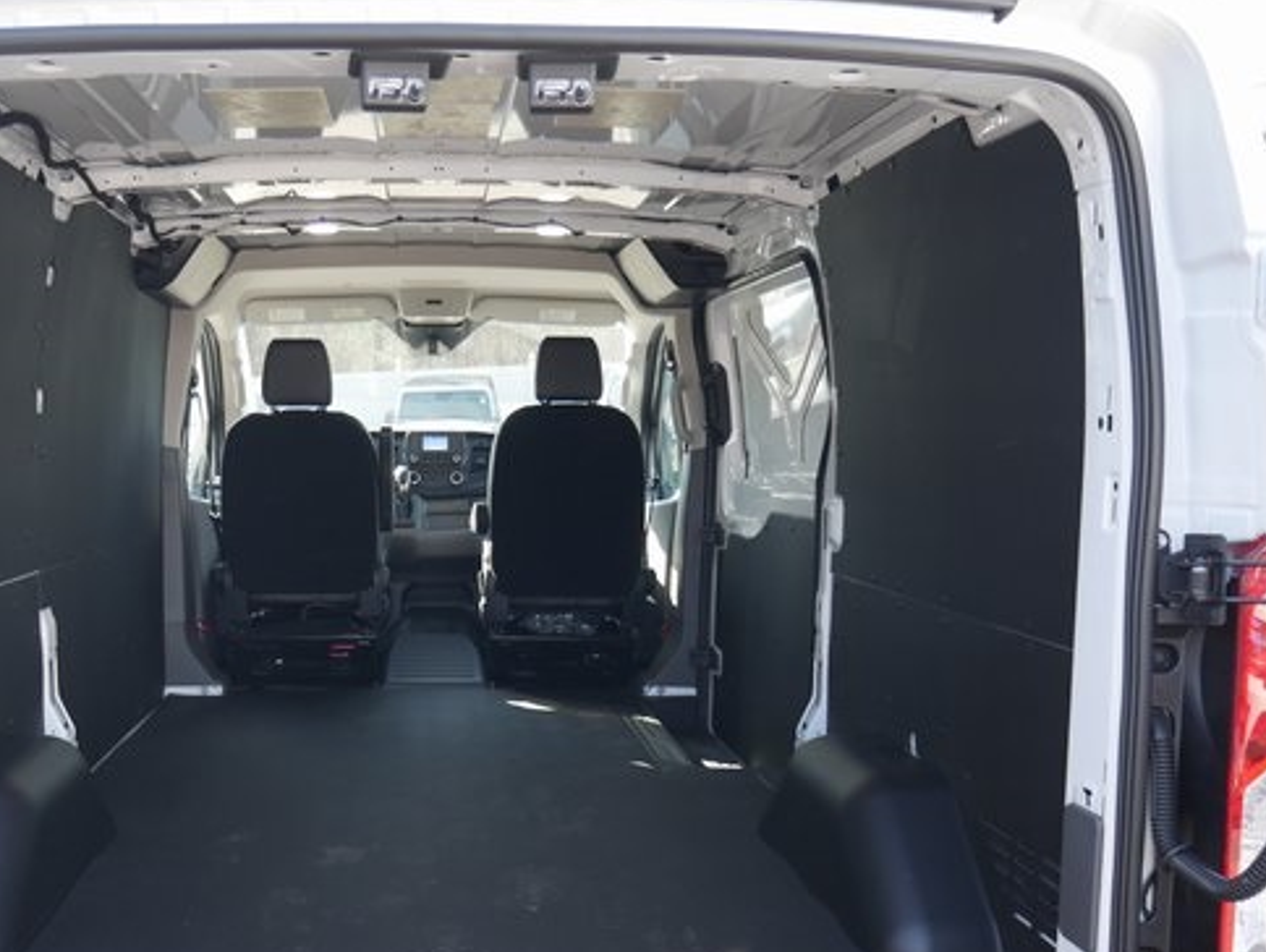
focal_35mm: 37
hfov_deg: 49.5
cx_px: 453
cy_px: 613
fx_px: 1355
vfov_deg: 38.4
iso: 200
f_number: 3.5
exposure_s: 1/100
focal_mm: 14
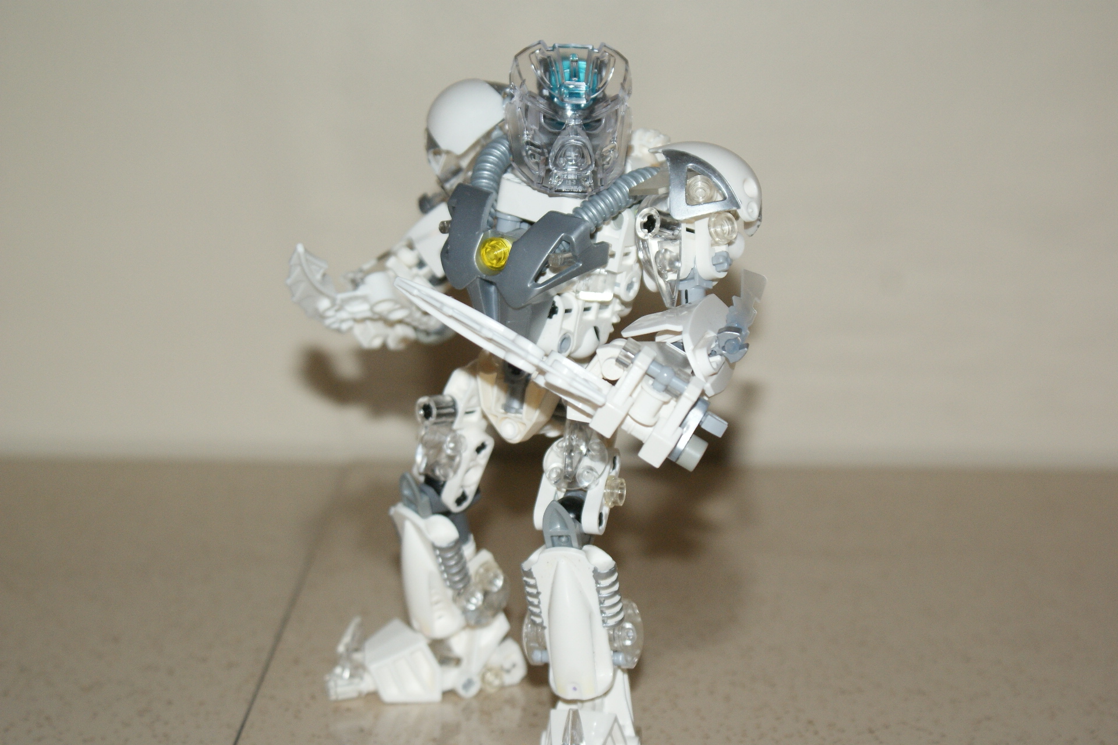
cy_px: 372
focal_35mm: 82
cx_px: 559
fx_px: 2562
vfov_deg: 16.6
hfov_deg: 24.6
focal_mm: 55
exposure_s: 1/80
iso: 400
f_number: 5.6
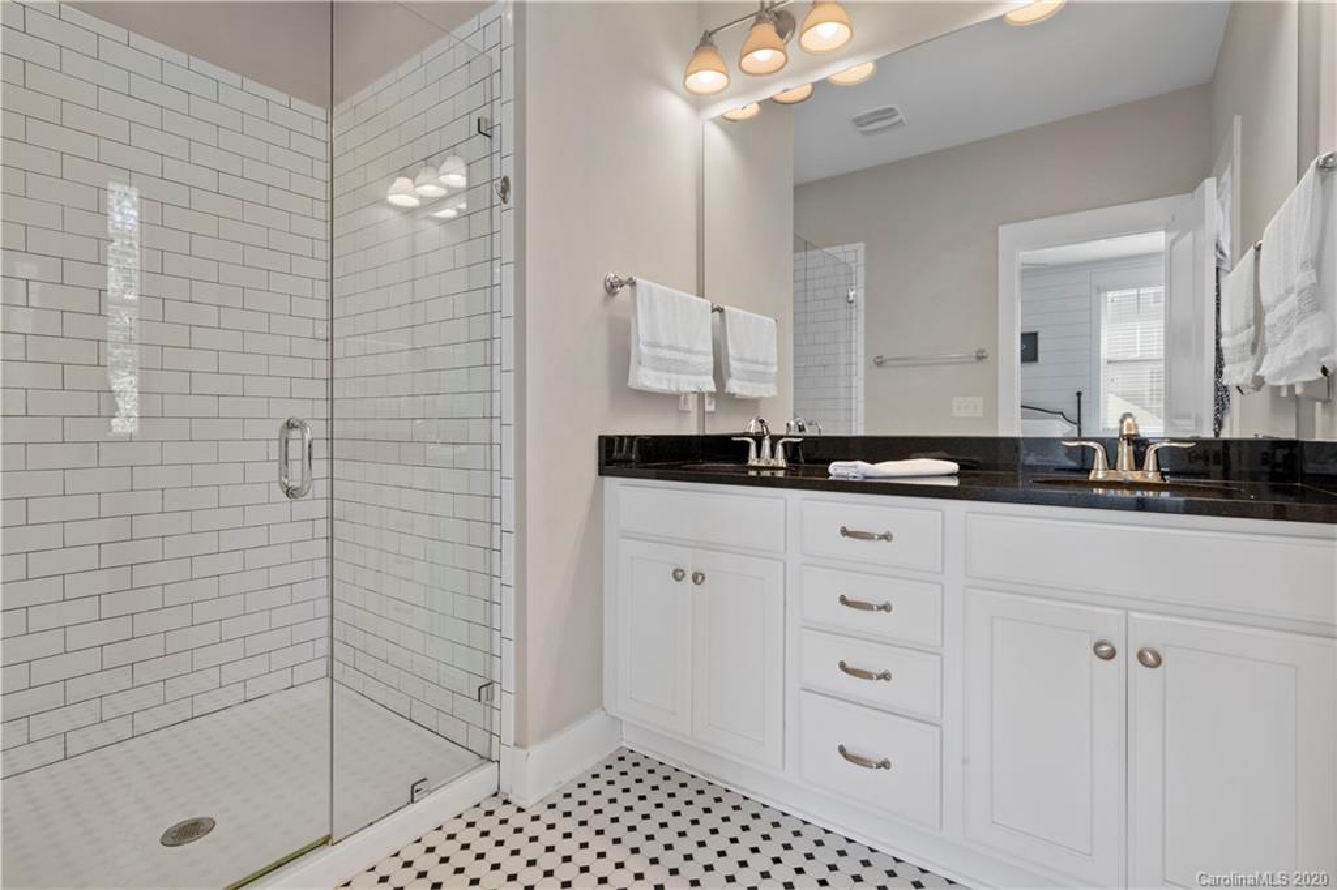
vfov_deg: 73.7
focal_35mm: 16
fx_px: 594
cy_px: 445
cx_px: 668
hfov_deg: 96.8
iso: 100
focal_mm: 16
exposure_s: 1/1.67
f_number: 11
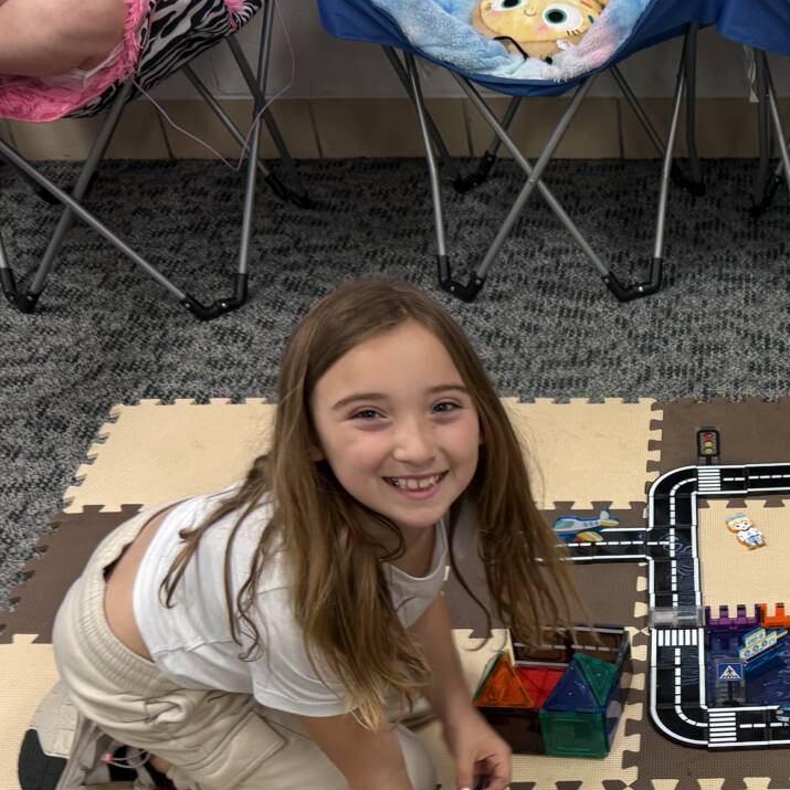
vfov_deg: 29.2
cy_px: 653
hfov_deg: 28.3
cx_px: 787
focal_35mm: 57
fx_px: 1472
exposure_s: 1/60
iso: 125
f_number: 1.78
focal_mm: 6.76
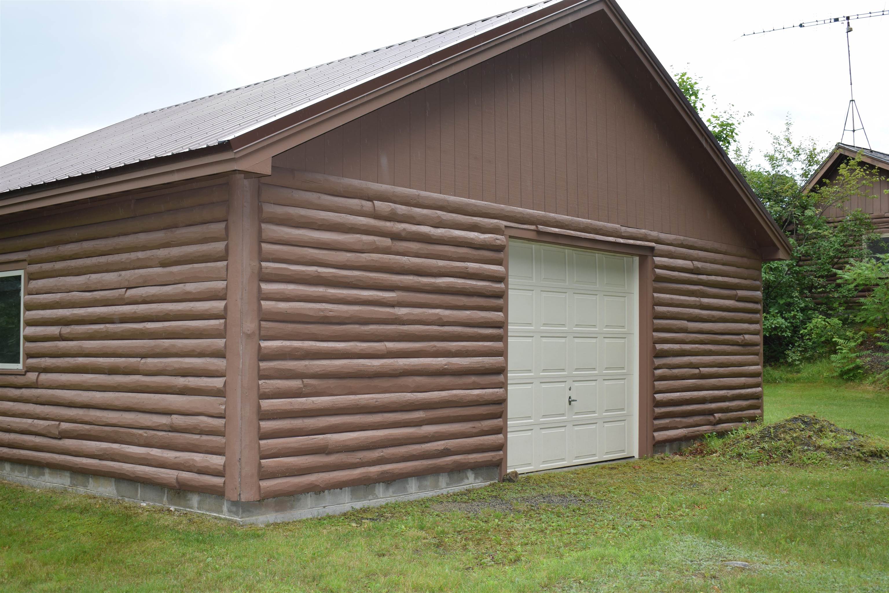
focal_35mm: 40
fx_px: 1000
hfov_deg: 47.9
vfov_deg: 33.0
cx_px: 444
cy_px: 296
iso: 100
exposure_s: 1/160
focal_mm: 27
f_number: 6.3
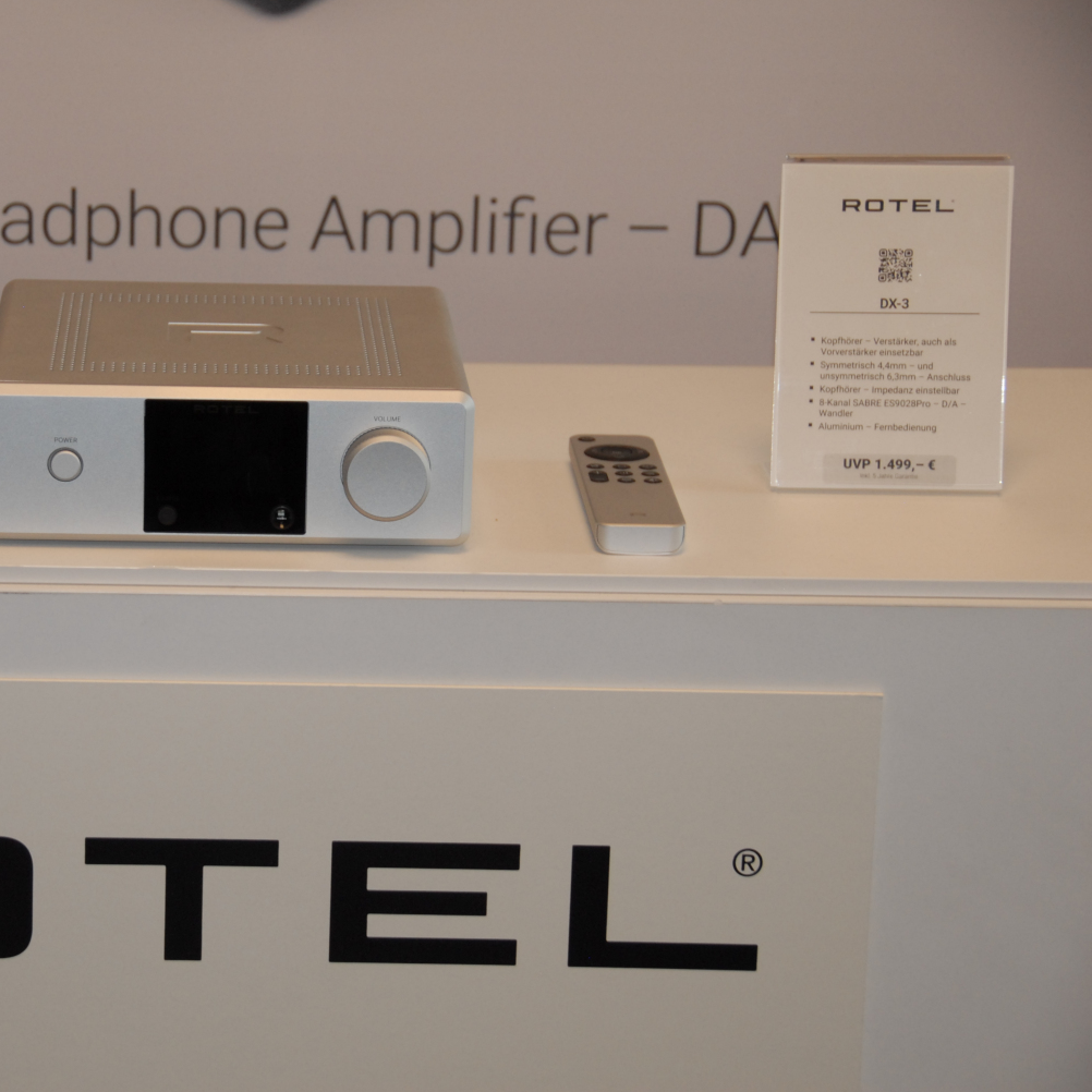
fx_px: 3819
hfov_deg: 16.2
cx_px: 288
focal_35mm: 107
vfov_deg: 16.3
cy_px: 546
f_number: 4.8
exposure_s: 1/60
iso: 400
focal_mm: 56
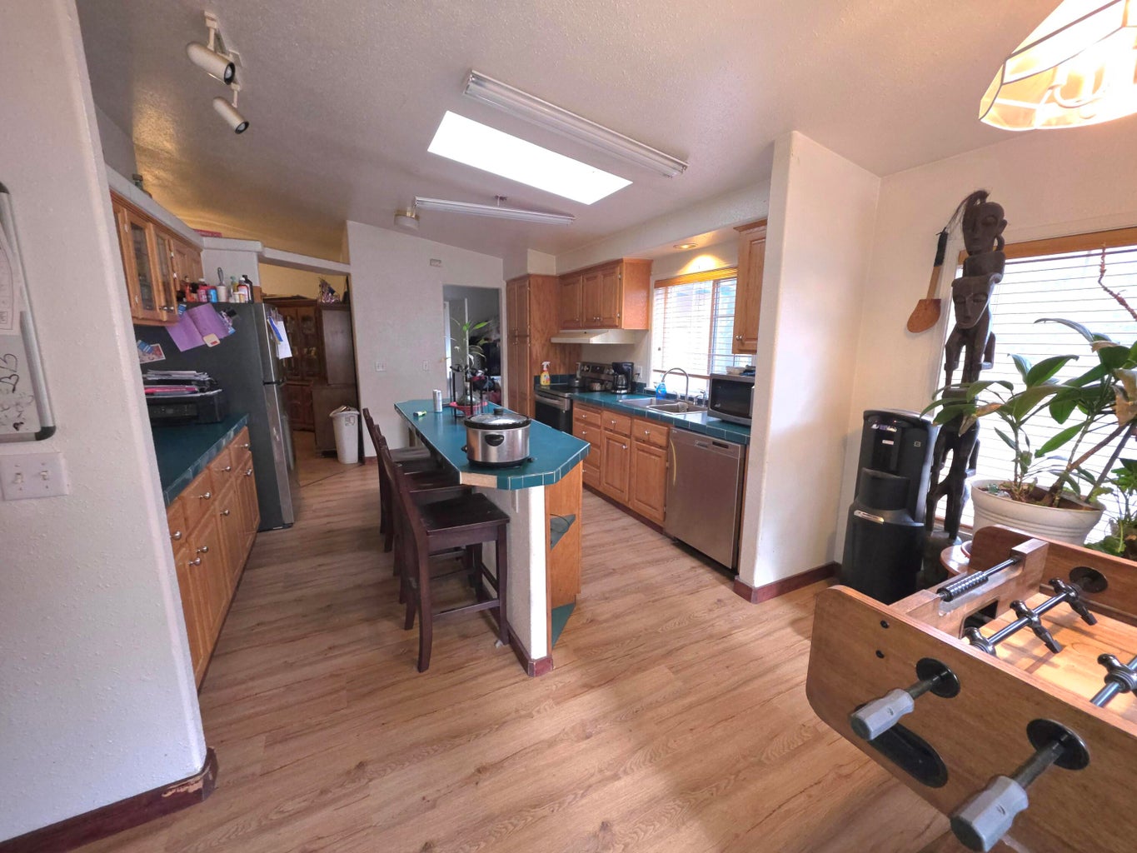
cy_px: 426
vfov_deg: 89.9
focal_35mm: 13
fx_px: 427
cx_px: 568
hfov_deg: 106.2
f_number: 1.9
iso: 200
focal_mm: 2.2
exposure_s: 1/40
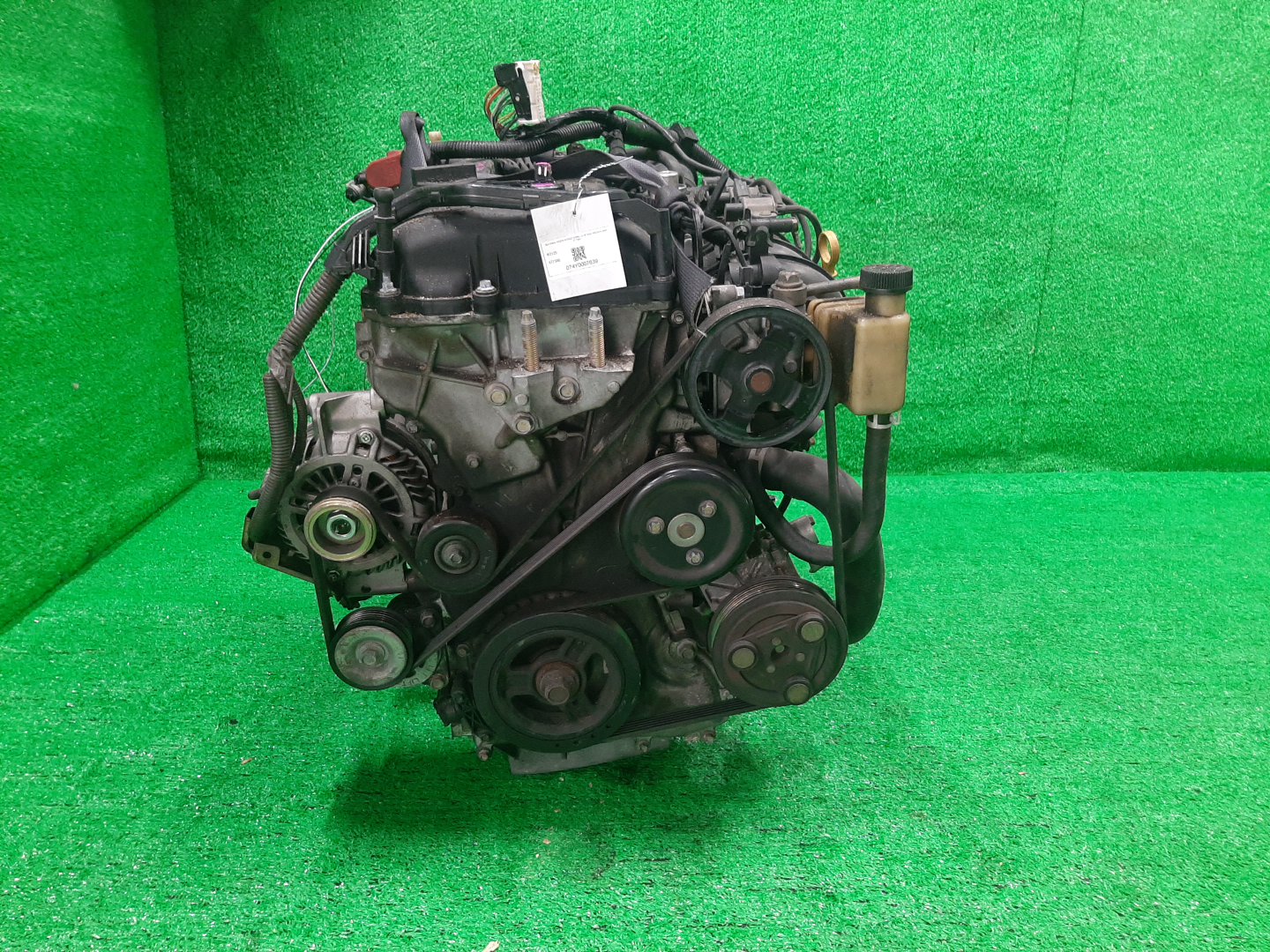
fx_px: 954
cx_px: 635
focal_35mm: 26
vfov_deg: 53.1
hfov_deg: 67.3
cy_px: 476
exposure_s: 1/50
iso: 176
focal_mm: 3.93
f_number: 1.7
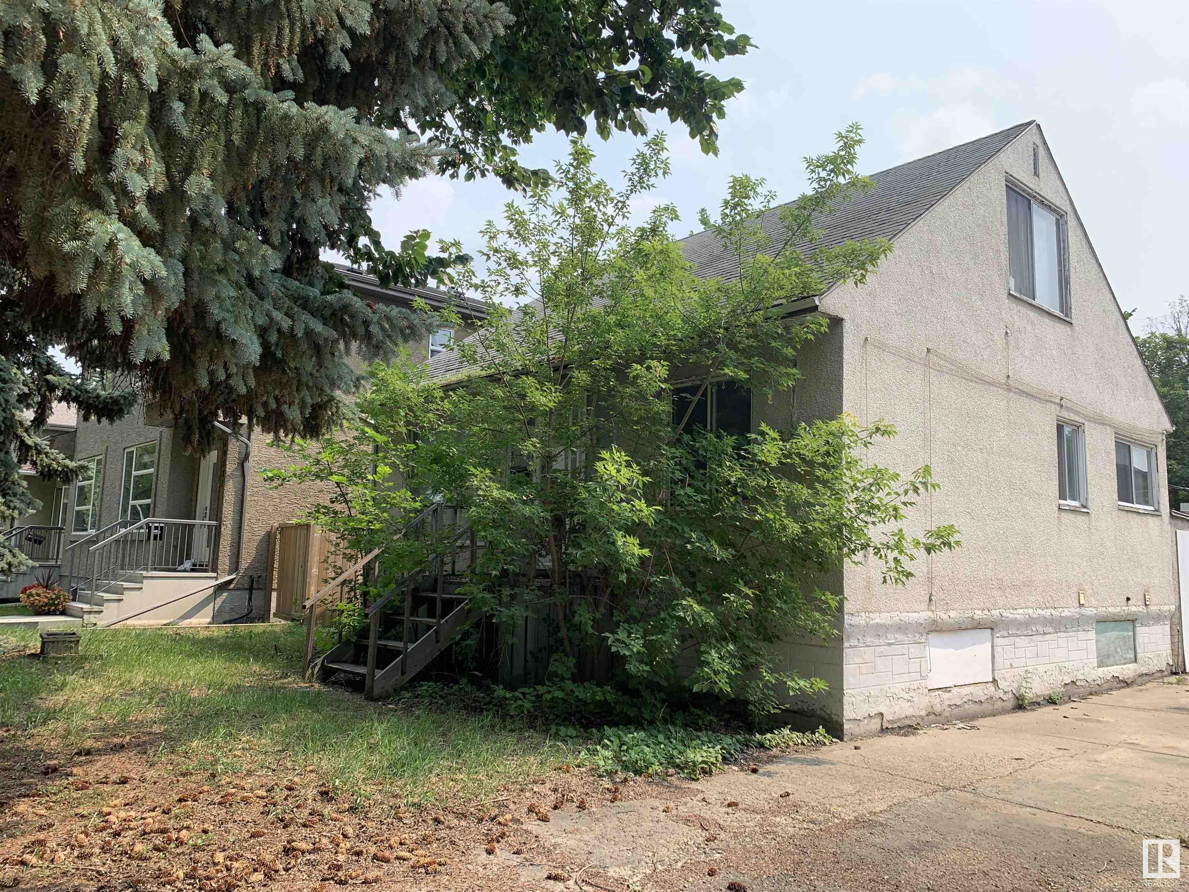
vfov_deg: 53.1
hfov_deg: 67.3
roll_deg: -3.3
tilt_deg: +5.4
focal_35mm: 26
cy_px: 446
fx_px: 893
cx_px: 594
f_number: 1.8
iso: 25
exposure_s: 1/1350
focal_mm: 4.25
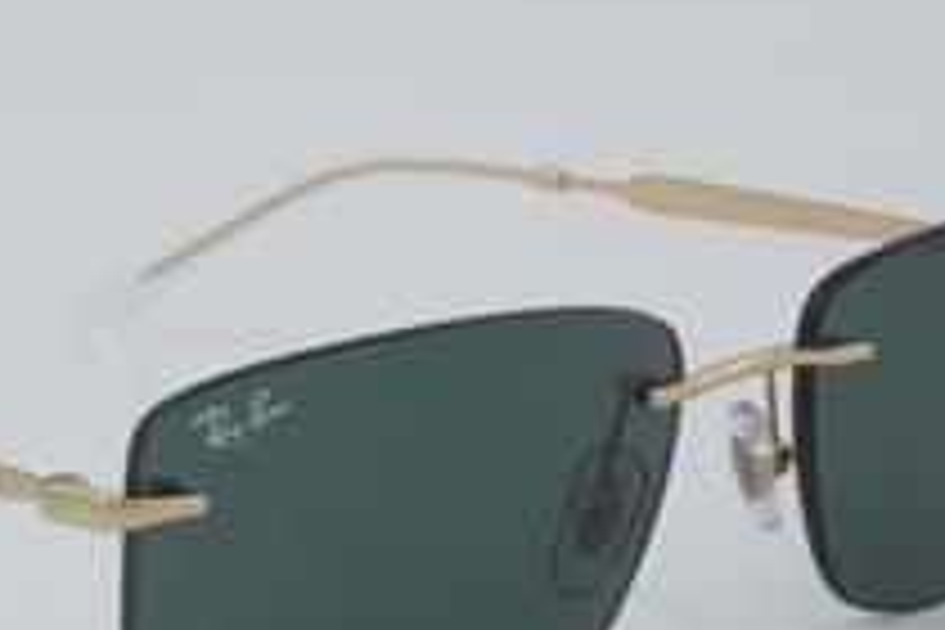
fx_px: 3753
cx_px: 270
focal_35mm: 143
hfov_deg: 14.3
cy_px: 495
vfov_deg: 9.6
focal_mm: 50
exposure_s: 1/4
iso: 100
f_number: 29
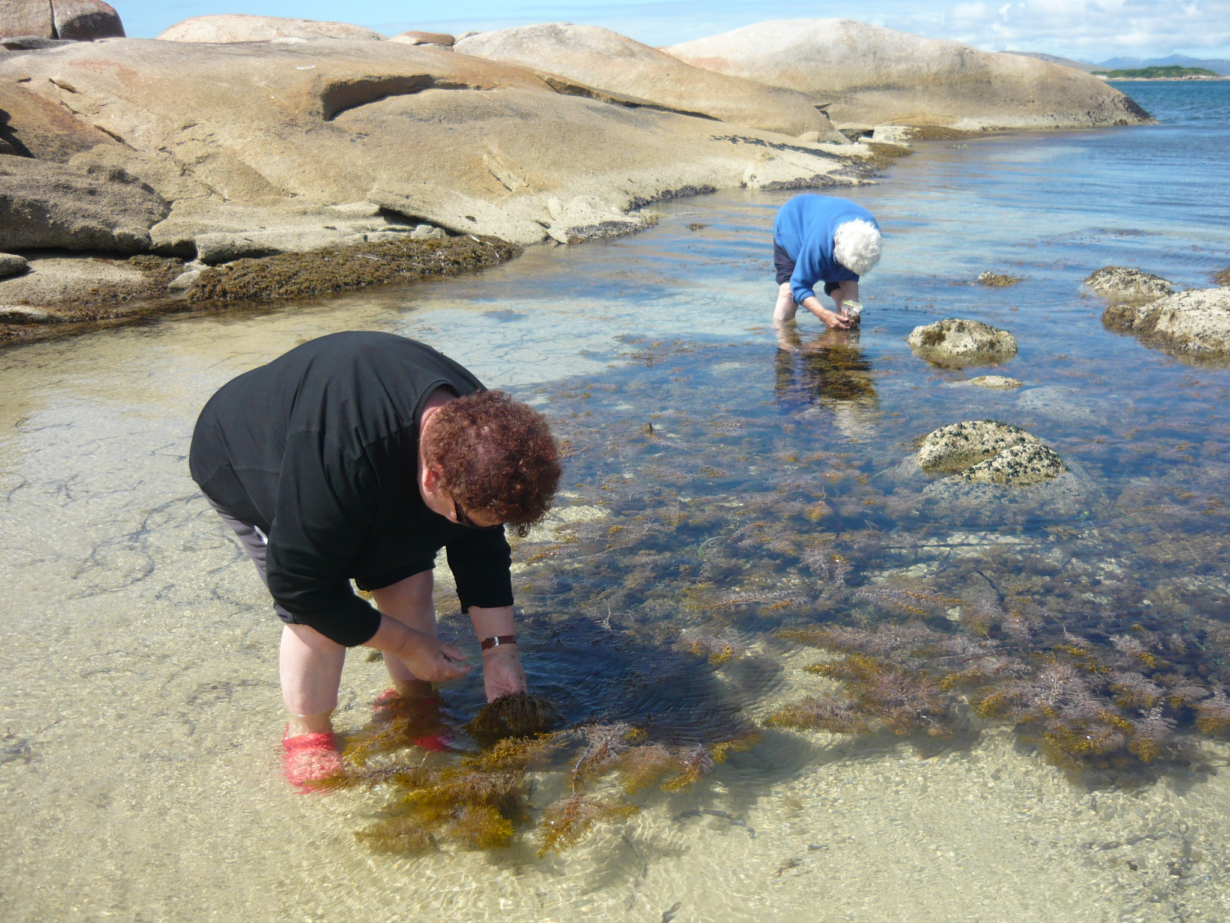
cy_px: 462
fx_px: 1244
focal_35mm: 35
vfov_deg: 40.7
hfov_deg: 52.6
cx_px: 615
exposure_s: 1/160
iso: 100
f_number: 8
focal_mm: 5.5
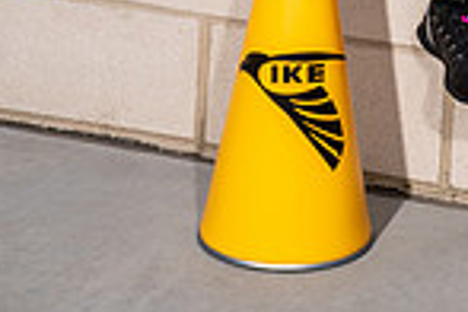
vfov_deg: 8.1
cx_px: 427
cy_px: -395
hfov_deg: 12.8
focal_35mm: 159
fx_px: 2067
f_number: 7.1
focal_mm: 52
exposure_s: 1/320
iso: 100
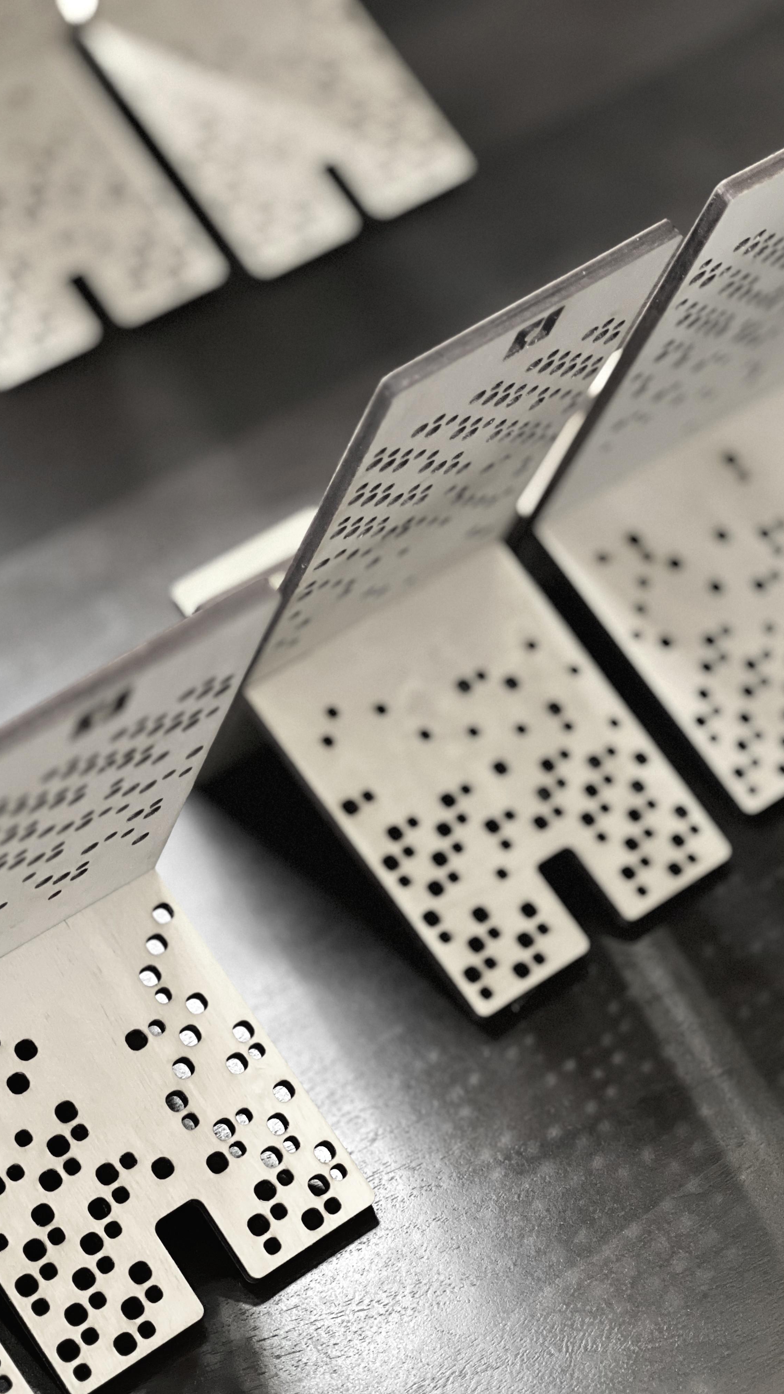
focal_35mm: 84
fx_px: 3105
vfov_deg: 25.3
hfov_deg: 14.4
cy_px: 698
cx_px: 420
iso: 500
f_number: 2.8
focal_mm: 9
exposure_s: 1/24
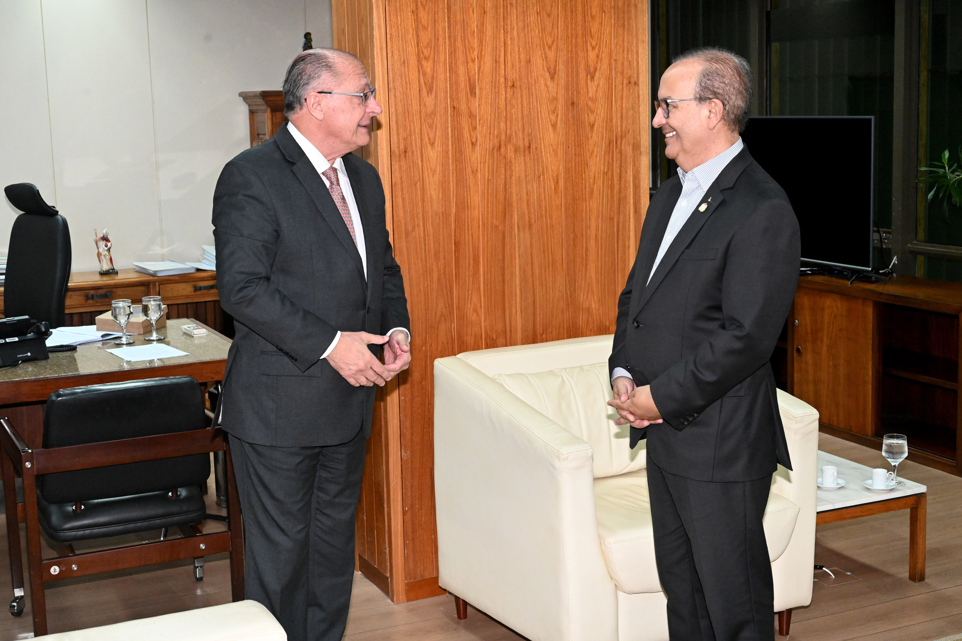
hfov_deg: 39.6
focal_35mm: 50
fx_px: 1336
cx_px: 481
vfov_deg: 27.0
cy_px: 320
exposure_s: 1/250
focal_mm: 50
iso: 6400
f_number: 9
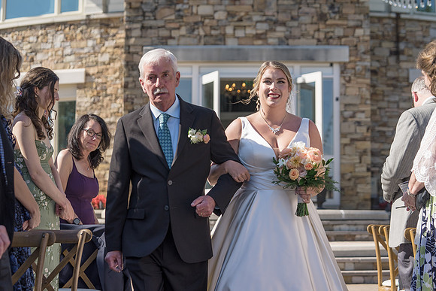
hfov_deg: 26.6
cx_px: 234
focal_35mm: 76
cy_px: 156
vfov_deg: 17.9
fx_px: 921
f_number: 4
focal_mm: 70
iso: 100
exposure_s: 1/800
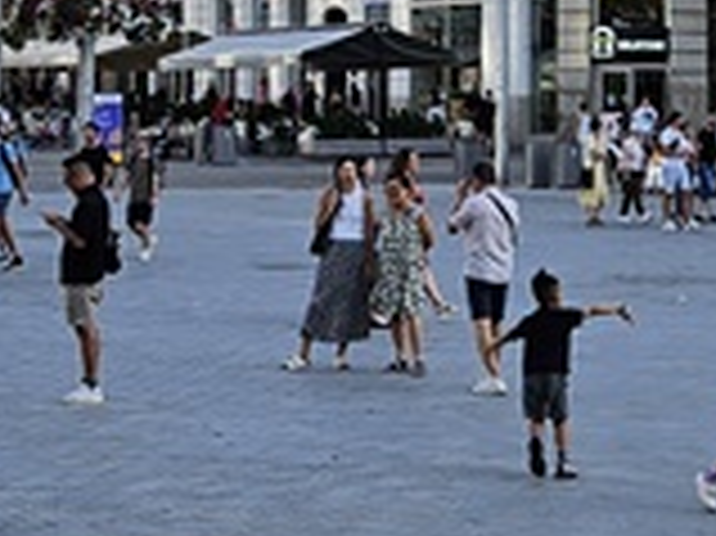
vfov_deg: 9.9
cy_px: -311
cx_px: 284
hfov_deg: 13.6
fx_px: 2997
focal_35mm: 145
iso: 25
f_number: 1.8
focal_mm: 5.4
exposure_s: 1/437
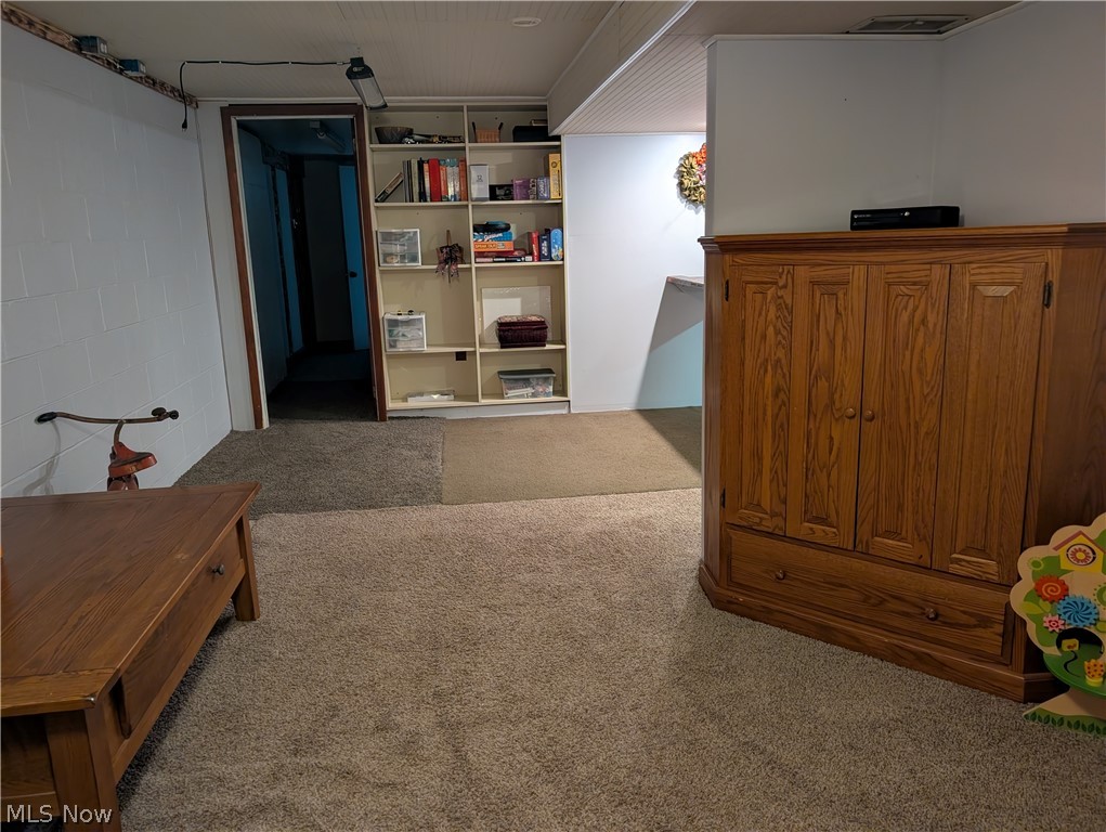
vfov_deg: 56.9
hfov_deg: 71.5
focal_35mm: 24
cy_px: 416
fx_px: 768
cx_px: 553
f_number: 1.68
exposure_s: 1/24
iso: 374
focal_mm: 6.9
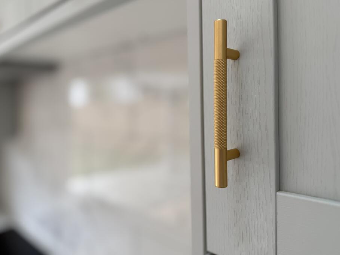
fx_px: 265
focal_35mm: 27
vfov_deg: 51.3
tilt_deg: -1.6
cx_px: 186
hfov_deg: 65.2
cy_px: 113
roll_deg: +0.9
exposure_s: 1/167
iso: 64
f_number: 1.78
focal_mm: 6.76
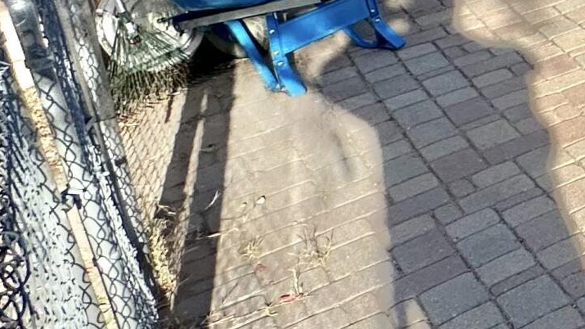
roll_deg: +0.9
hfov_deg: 18.7
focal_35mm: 64
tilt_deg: -10.2
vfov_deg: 16.5
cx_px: 1198
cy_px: -214
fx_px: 993
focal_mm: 2.22
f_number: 2.2
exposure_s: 1/910
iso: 40
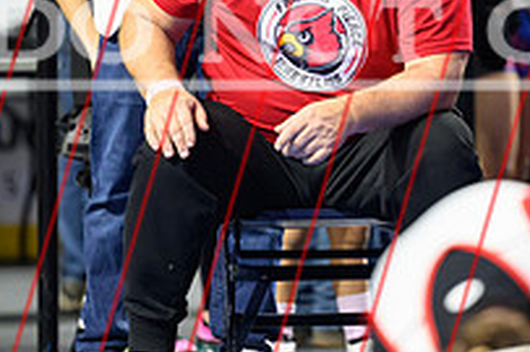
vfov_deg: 2.6
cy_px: 48
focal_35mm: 529
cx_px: 394
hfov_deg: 3.9
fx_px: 7782
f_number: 2.8
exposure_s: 1/800
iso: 4000
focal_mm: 185
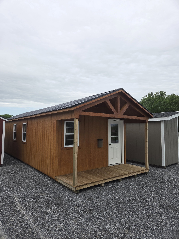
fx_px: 159
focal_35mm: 23
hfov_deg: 58.9
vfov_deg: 73.9
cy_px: 120
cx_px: 90
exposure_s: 1/4559
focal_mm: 5.4
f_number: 1.8
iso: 80
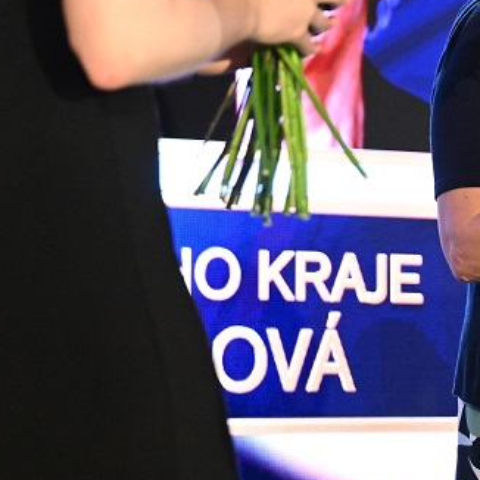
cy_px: -93
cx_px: 611
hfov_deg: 10.0
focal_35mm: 172
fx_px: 2698
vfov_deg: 10.0
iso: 4000
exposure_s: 1/250
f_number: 3.2
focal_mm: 55
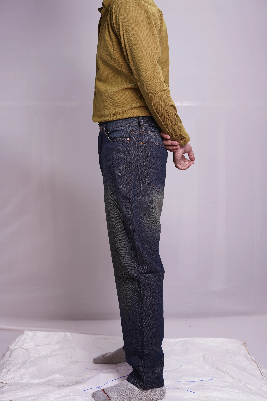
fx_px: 556
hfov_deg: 27.0
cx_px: 134
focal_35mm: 50
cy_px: 200
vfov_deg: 39.6
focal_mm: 50
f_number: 3.5
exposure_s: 1/100
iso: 640
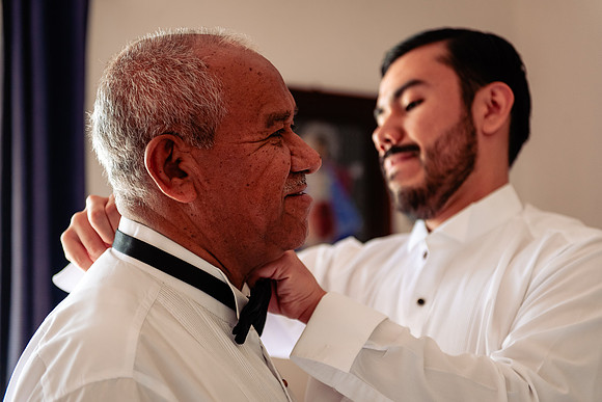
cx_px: 301
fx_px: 1204
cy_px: 201
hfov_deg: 28.1
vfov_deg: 18.9
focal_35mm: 72
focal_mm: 70
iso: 800
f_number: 3.5
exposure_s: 1/160
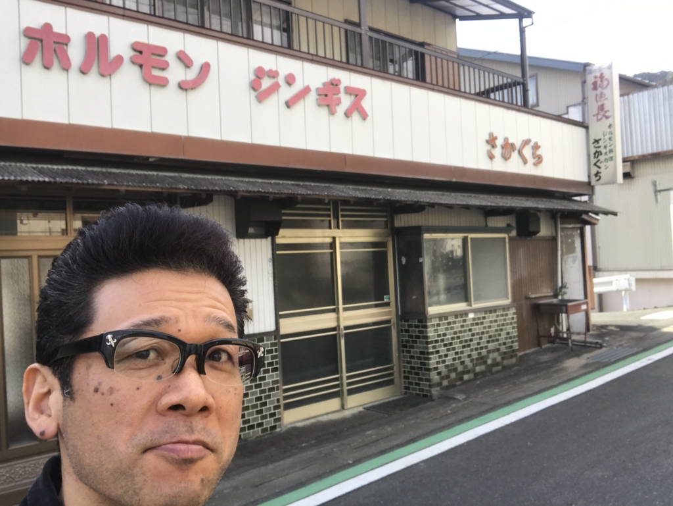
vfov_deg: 44.2
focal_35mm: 32
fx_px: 622
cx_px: 336
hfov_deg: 56.8
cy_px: 253
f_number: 2.2
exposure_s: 1/210
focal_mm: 2.87
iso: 25
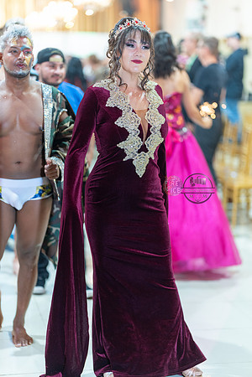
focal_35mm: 85
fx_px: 892
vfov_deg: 23.9
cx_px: 126
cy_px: 188
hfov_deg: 16.1
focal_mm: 85
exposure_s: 1/160
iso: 800
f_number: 1.4
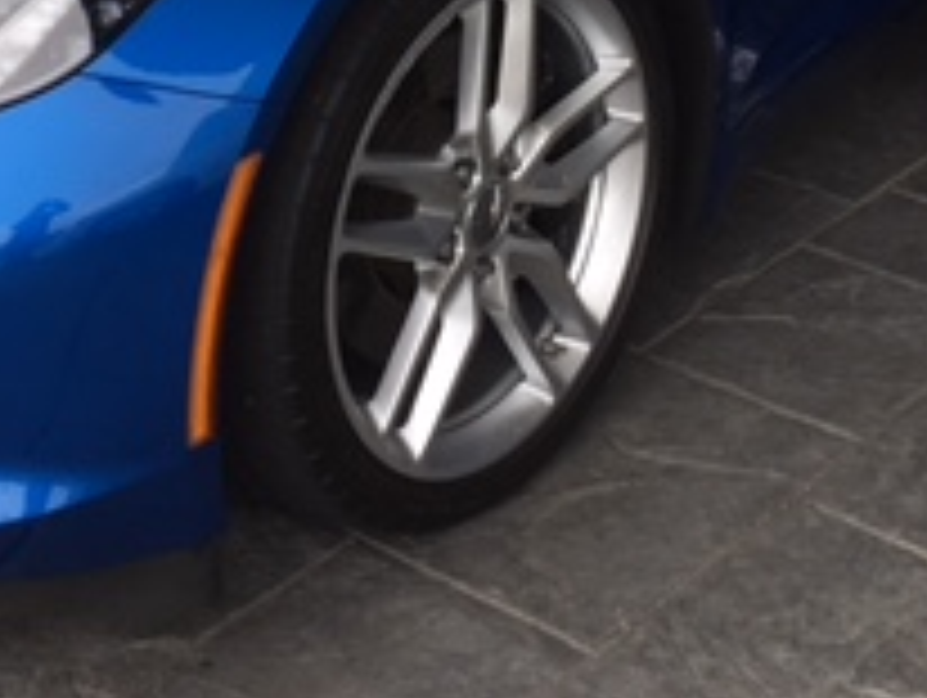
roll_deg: +0.6
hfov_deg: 21.7
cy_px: -302
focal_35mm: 90
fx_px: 2413
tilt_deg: -15.5
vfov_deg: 15.4
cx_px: 486
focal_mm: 4.15
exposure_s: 1/192
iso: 25
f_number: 2.2
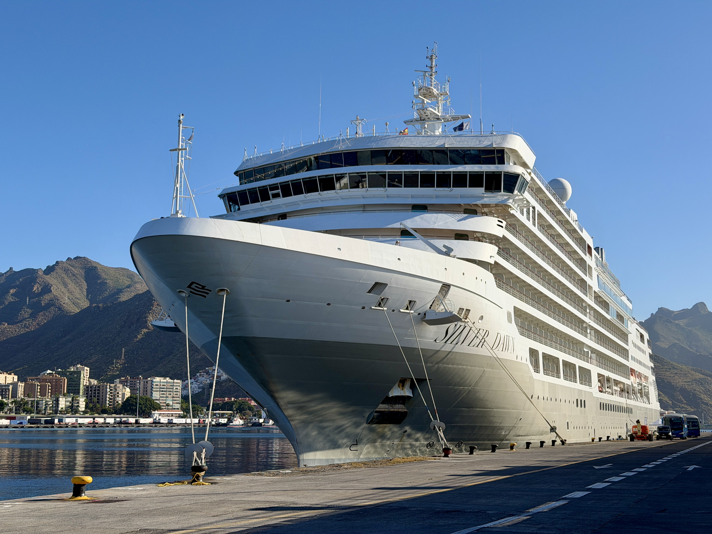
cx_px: 356
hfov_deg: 39.7
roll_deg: -0.9
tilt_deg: +8.5
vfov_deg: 30.3
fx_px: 987
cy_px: 267
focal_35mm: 48
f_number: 1.78
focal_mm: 6.76
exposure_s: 1/6536
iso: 64
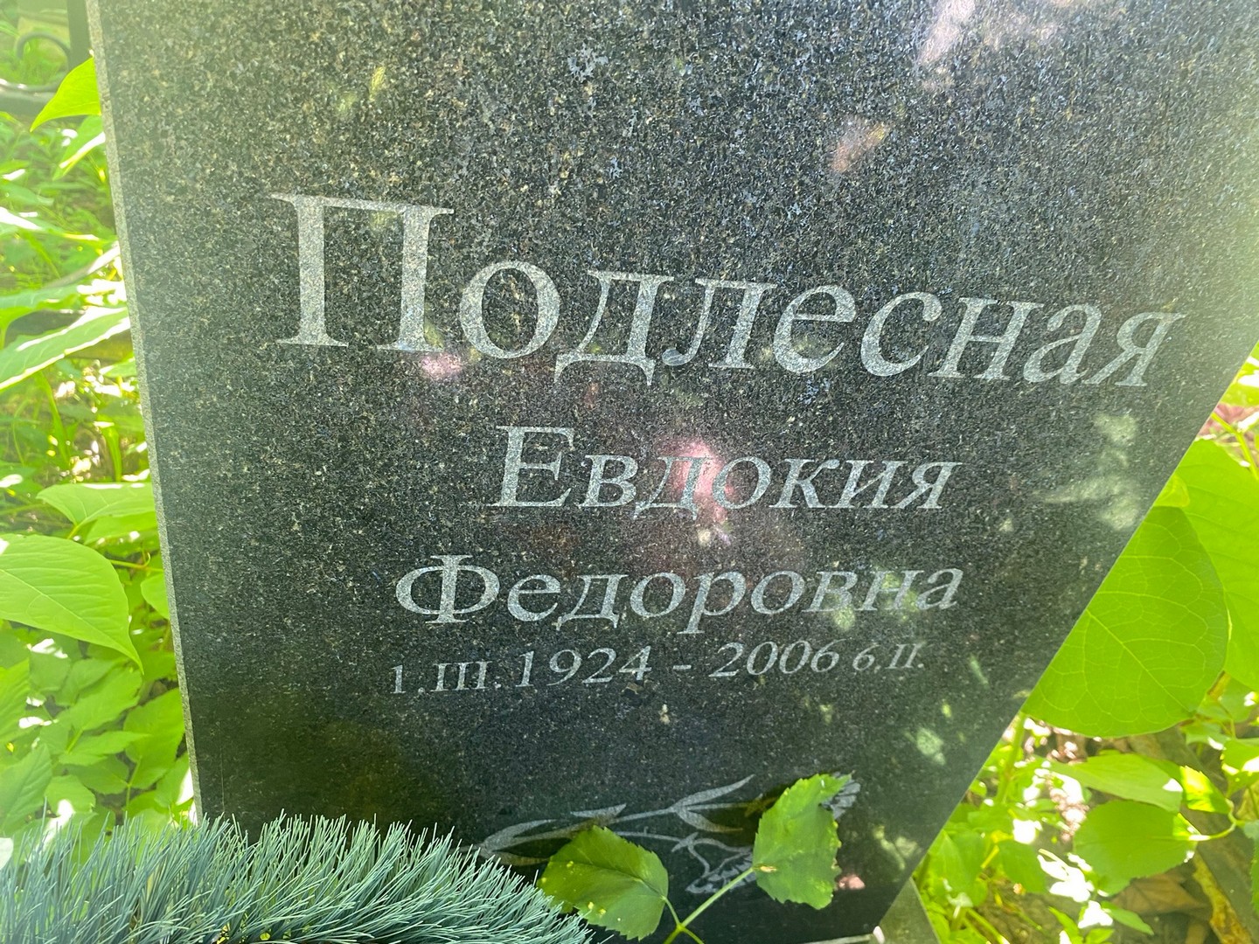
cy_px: 472
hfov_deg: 67.3
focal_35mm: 26
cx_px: 630
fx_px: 946
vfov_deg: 53.1
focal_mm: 4.25
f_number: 1.8
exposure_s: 1/68
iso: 125
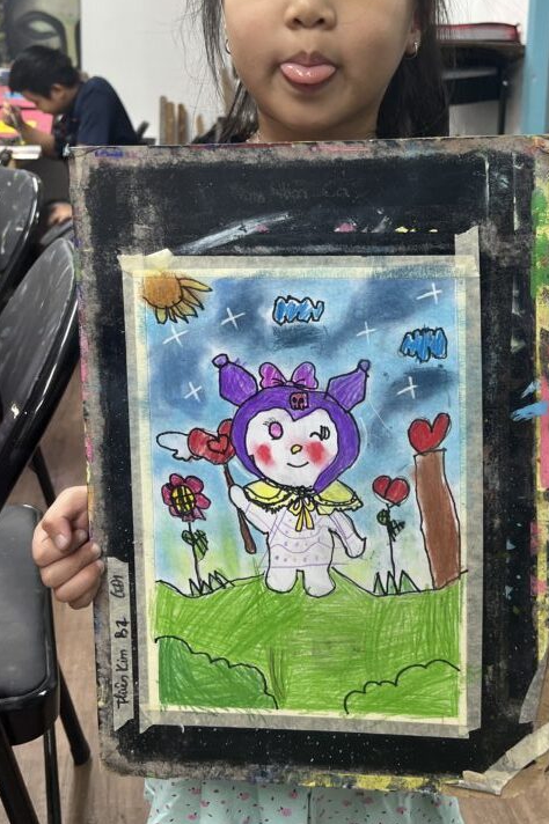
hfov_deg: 35.0
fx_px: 870
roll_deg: +0.5
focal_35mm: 38
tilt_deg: -11.0
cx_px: 300
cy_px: 257
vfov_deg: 49.6
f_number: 1.5
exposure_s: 1/100
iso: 100
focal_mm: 5.7
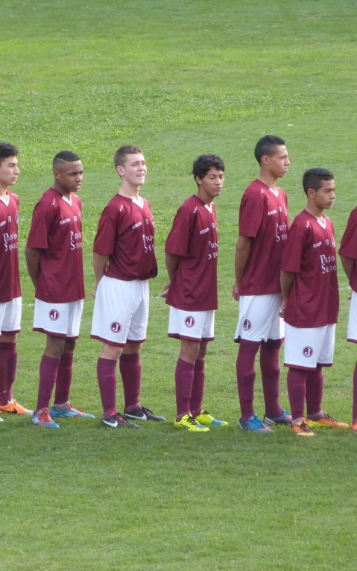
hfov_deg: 2.3
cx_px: 192
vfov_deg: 3.7
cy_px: 286
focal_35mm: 567
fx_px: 8823
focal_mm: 71.6
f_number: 4.2
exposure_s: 1/400
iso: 400
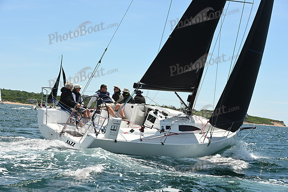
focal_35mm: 70
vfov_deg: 19.5
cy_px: 96
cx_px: 144
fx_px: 560
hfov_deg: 28.8
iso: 320
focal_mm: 70
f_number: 8
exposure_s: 1/1000
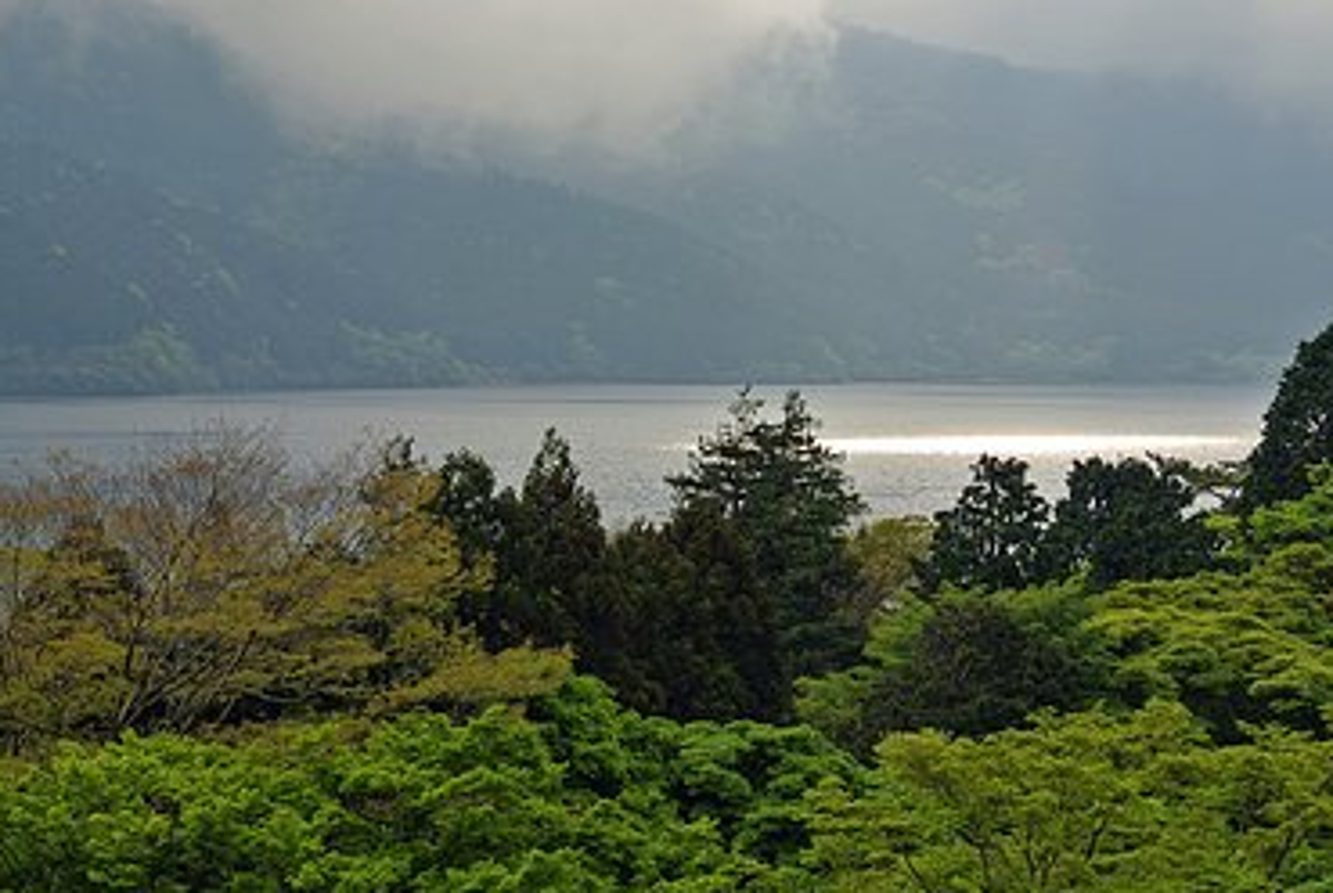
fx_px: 4154
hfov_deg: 18.2
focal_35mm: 112
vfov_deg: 12.3
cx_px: 623
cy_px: 401
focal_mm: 30
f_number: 6.3
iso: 125
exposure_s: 1/125
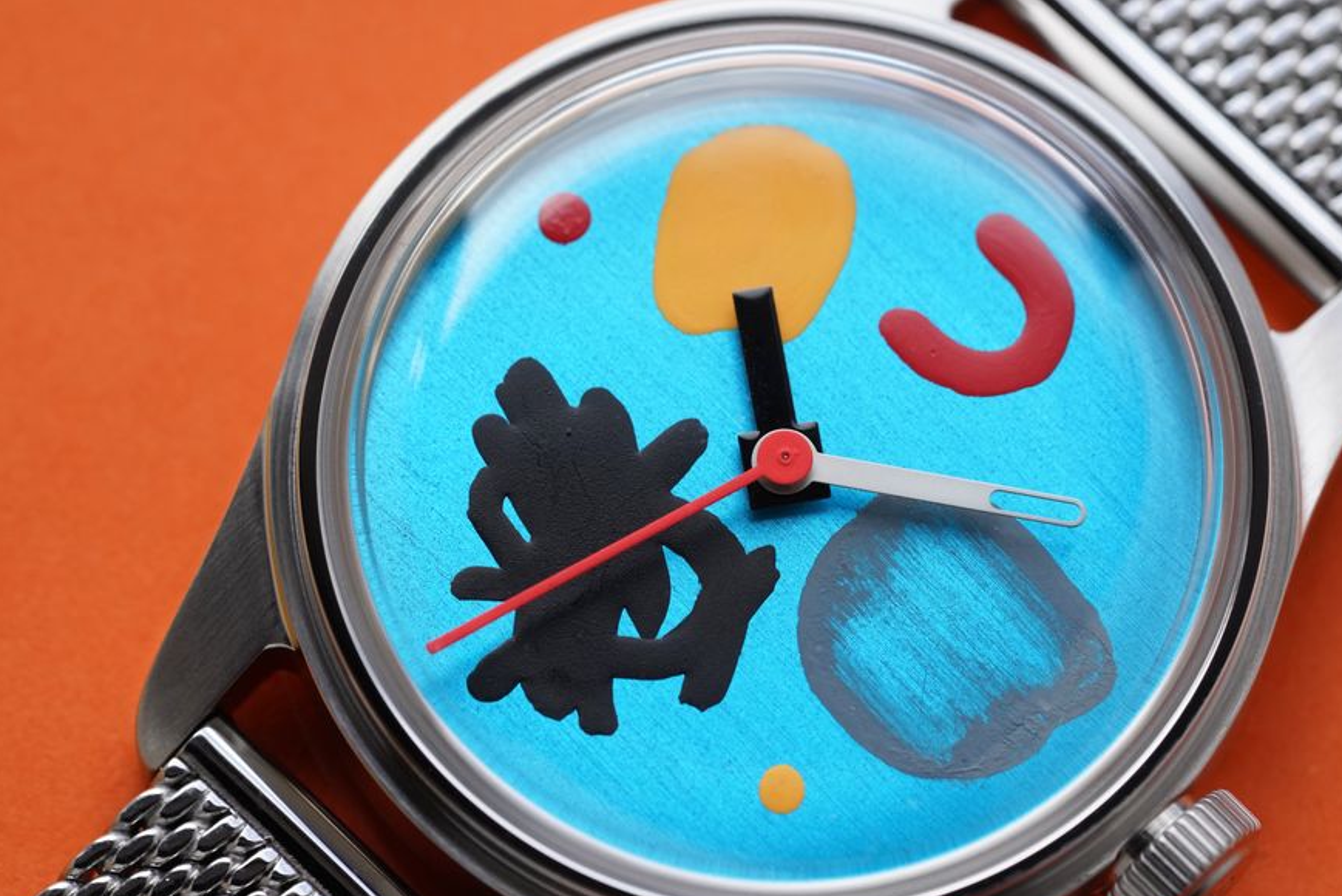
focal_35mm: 106
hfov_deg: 19.3
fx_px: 3953
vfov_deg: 12.9
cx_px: 781
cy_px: 477
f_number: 8
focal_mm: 90
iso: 1600
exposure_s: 1/250
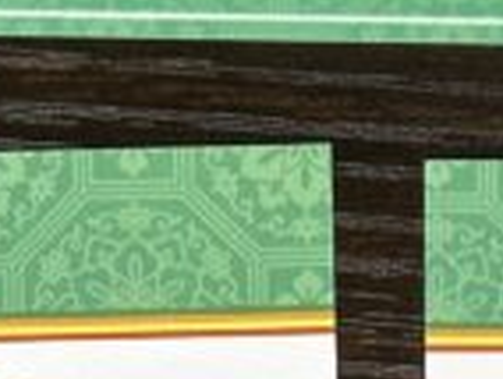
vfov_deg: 4.3
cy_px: 616
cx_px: 347
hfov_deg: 5.7
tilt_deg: -85.8
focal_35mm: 345
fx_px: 5022
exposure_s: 1/63
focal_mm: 6.86
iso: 80
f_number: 1.78
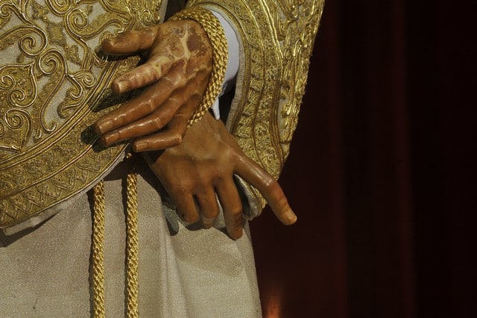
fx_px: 3973
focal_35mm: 300
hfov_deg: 6.9
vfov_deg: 4.6
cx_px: 238
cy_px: 159
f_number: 14
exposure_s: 1
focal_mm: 300
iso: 250
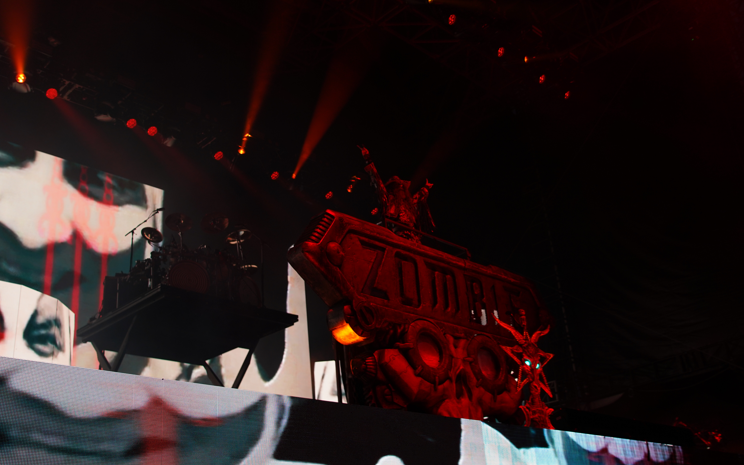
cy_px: 230
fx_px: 750
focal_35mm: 37
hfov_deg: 52.7
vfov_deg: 34.4
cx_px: 372
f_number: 4
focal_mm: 36
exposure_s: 1/125
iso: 640
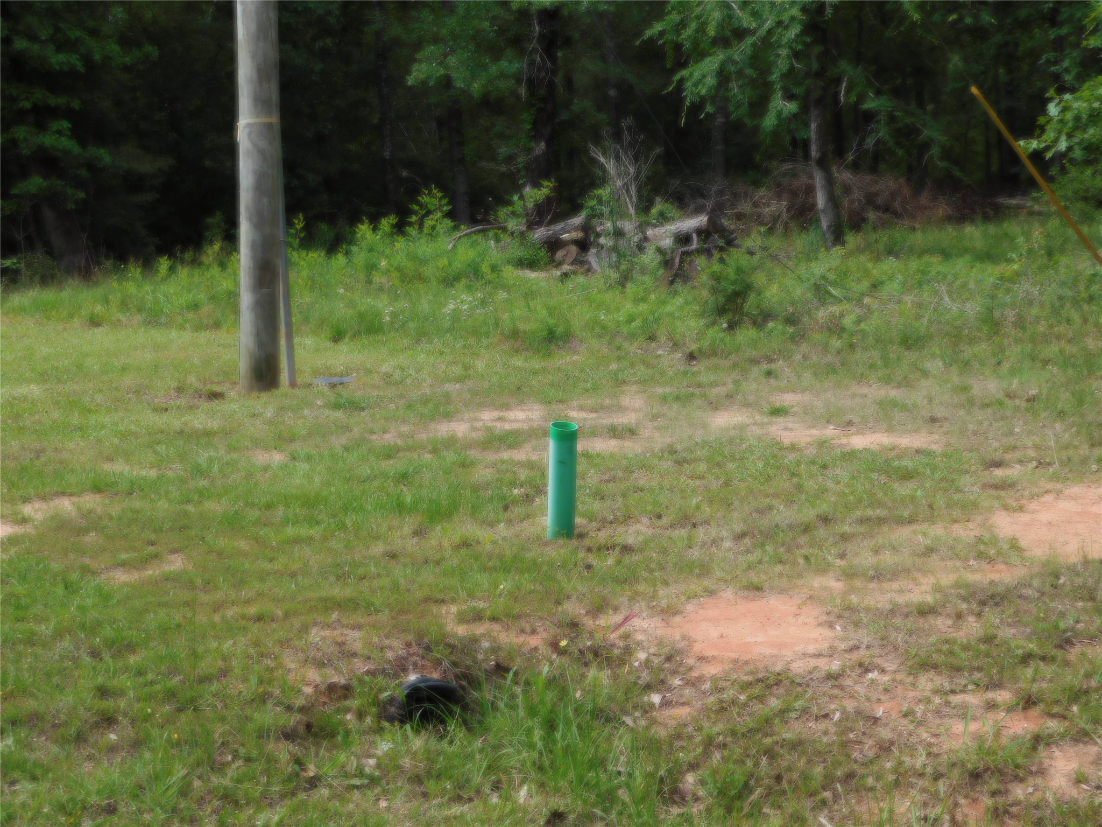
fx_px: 2101
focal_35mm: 66
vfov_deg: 22.3
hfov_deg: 29.4
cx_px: 551
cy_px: 414
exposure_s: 1/640
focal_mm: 11.7
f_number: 4.2
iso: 125
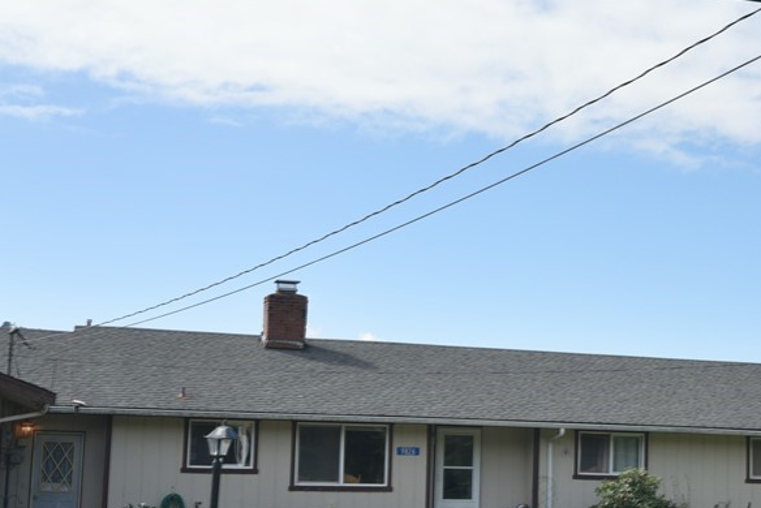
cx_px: 549
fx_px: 1375
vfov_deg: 20.9
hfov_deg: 30.5
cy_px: 319
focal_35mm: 65
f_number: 14
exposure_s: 1/800
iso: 800
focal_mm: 35
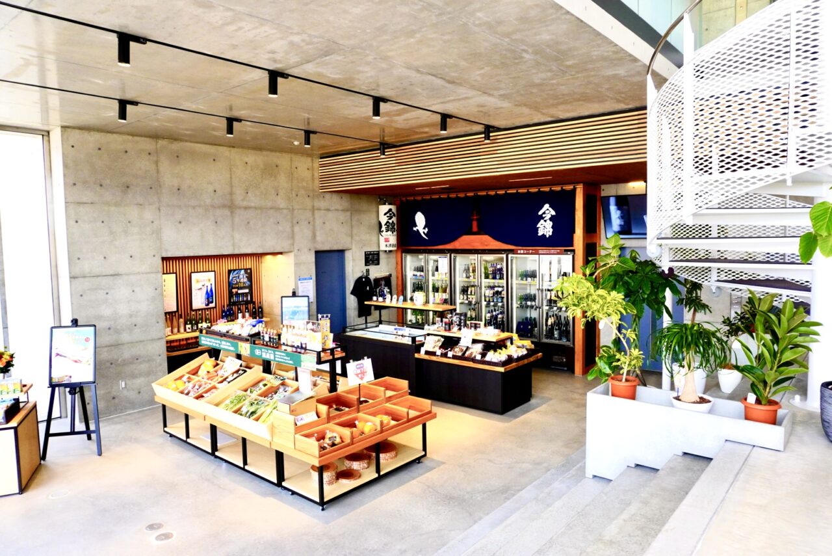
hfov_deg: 73.7
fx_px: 555
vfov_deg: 53.2
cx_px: 416
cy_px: 278
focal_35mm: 24
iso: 800
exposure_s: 1/200
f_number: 5.6
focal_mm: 16
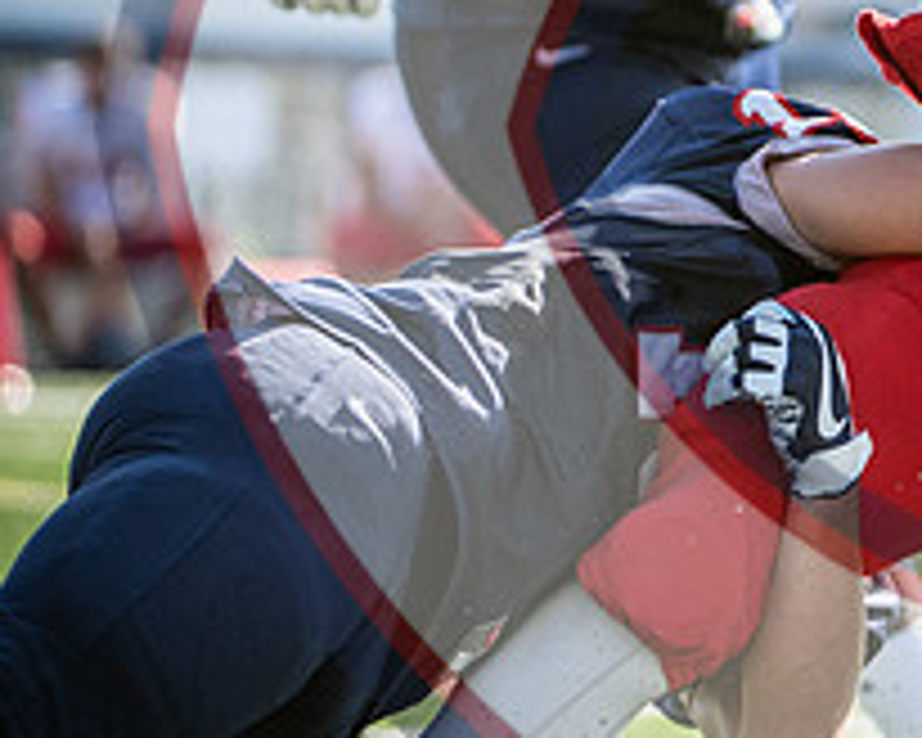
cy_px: -39
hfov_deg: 2.7
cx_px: 1676
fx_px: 19620
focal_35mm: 719
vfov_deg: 2.2
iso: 220
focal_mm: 200
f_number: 4
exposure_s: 1/1000
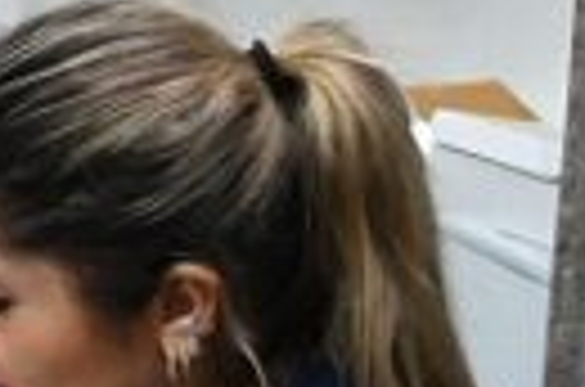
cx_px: -1107
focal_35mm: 160
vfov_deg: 8.5
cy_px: -22
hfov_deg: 10.0
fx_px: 2594
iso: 3600
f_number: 5.6
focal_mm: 18
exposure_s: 1/200
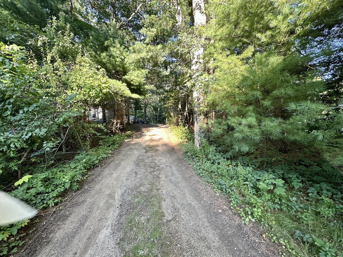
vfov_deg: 85.7
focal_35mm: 14
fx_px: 139
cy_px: 128
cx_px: 172
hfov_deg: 102.1
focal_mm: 2.22
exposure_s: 1/99
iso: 64
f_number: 2.2
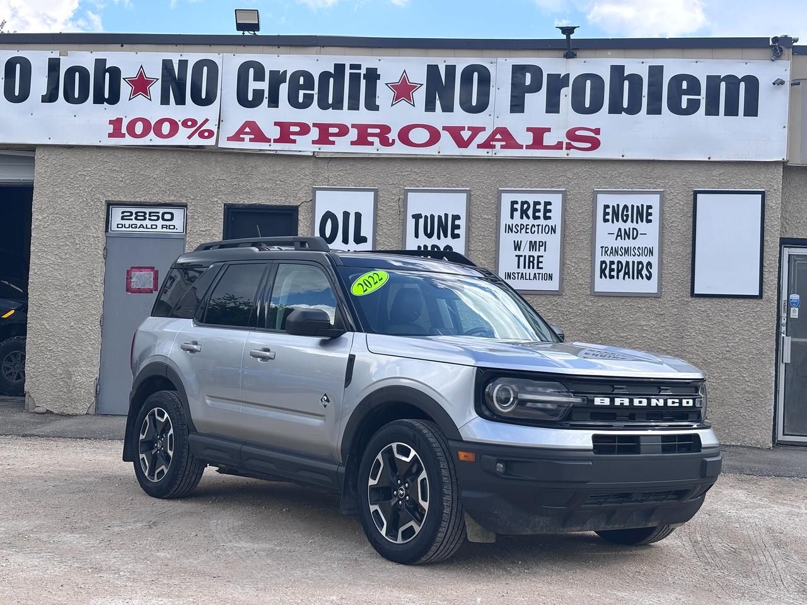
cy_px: 302
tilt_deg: +2.2
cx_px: 404
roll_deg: -2.3
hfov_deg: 36.8
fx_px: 1212
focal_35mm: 52
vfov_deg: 28.0
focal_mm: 5.96
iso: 32
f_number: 1.6
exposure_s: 1/1458
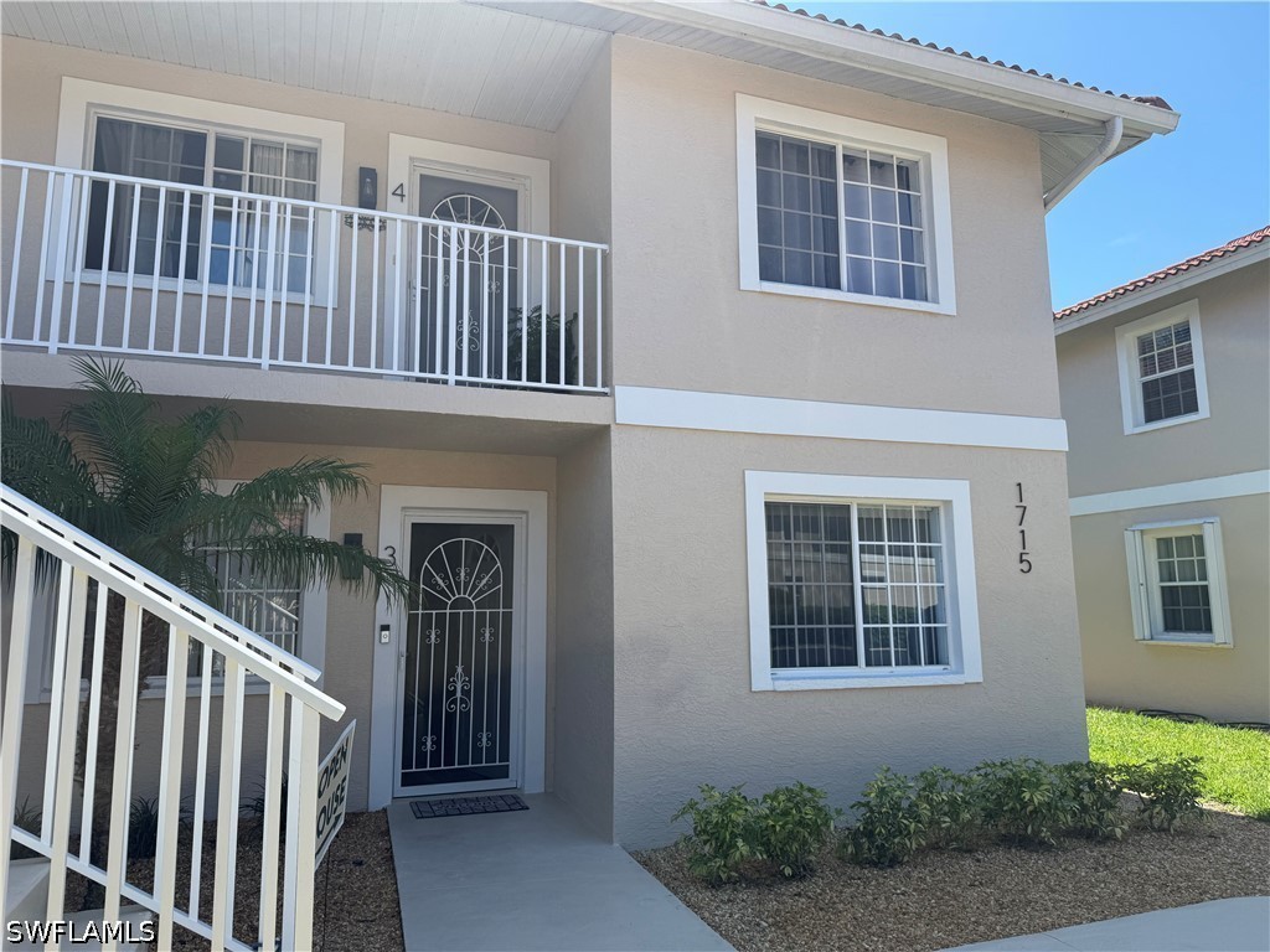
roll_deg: +0.4
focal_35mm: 24
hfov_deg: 71.6
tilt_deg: +9.2
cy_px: 476
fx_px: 881
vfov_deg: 56.8
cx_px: 635
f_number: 1.78
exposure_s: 1/2370
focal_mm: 6.76
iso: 80
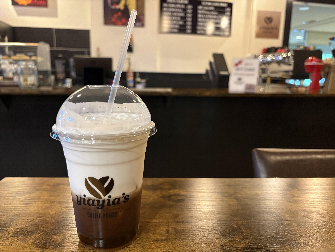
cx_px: 168
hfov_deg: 67.3
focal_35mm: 26
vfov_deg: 53.1
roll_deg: -0.3
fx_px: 252
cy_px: 126
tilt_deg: -11.2
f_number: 1.6
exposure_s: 1/40
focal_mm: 5.96
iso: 400
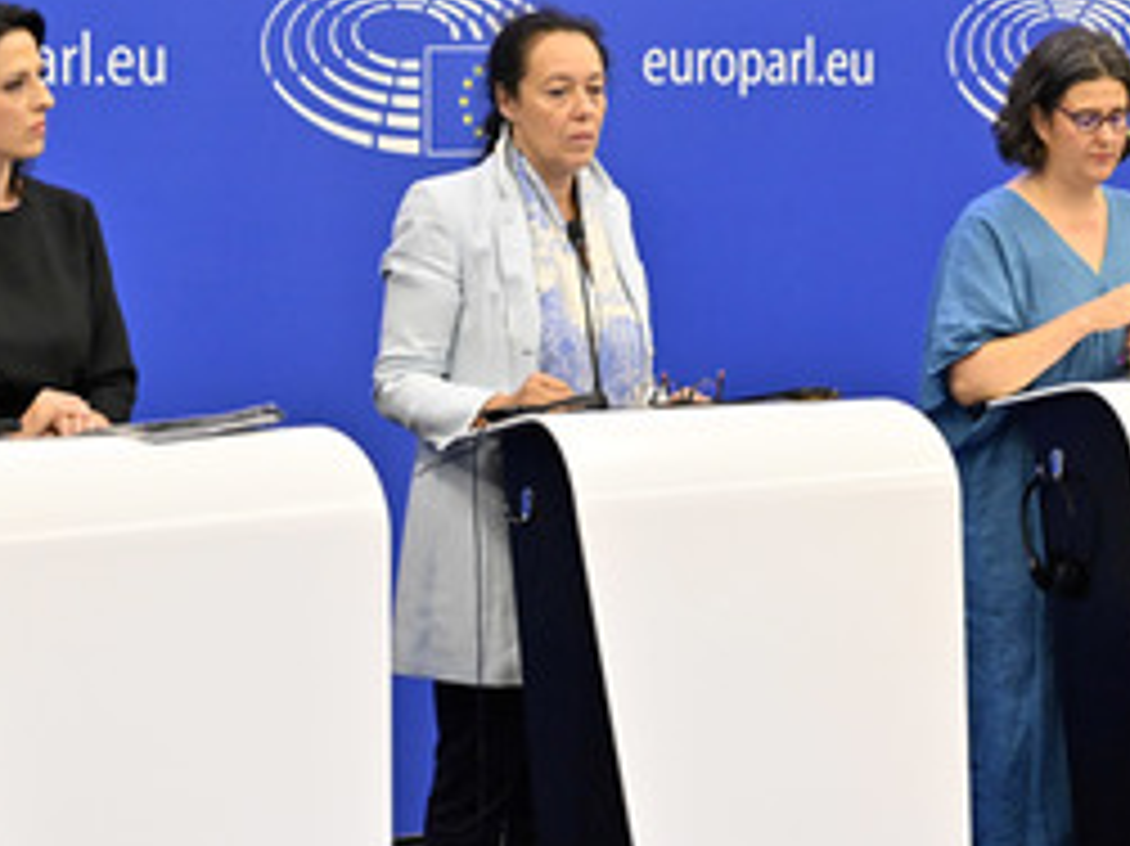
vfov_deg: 12.2
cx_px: 844
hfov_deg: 16.2
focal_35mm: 121
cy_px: 464
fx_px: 3948
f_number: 2.8
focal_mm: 70
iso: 5000
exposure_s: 1/800
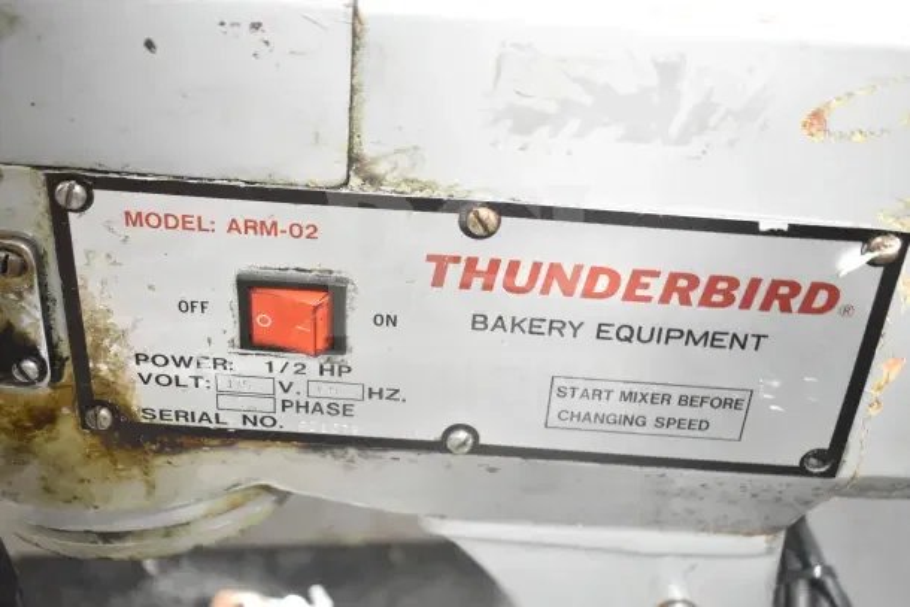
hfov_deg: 43.6
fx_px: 1138
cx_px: 455
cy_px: 304
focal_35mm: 45
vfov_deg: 29.9
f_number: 4.2
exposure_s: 1/50
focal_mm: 30
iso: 3200
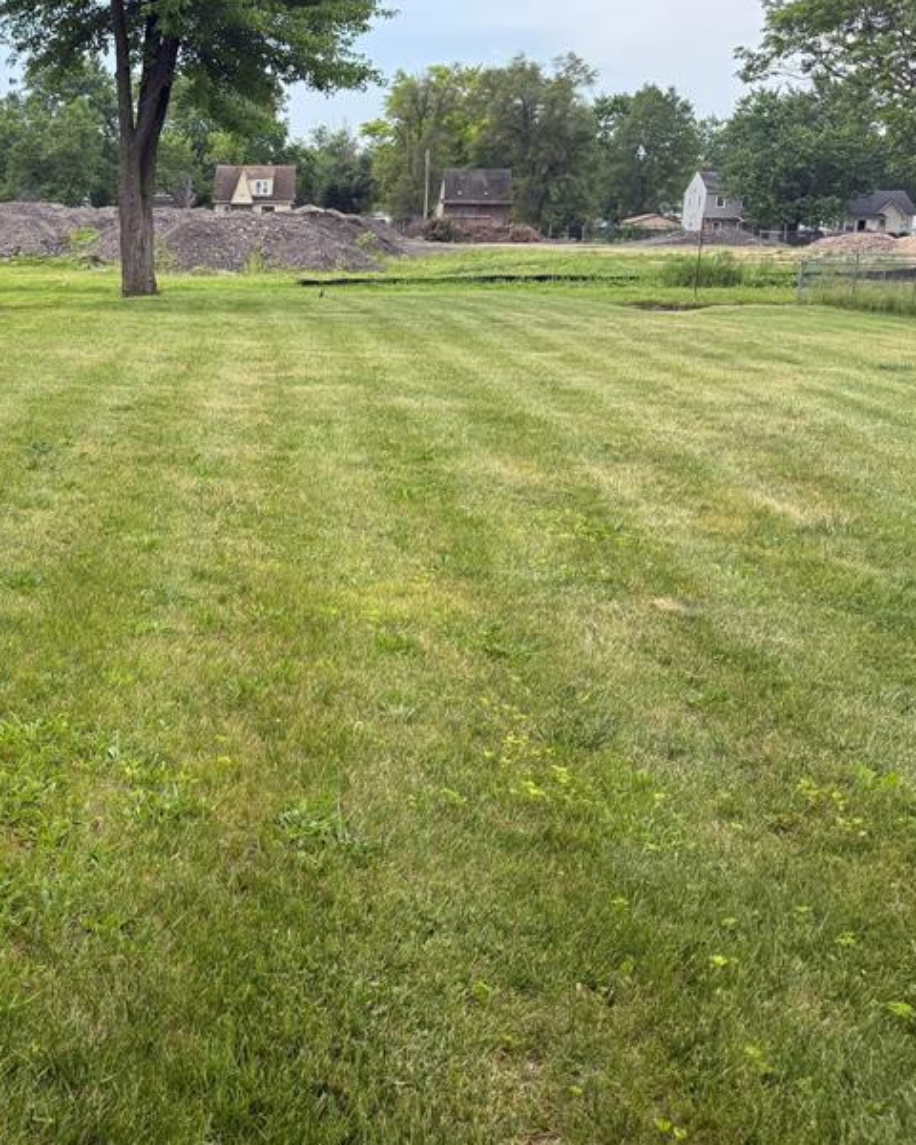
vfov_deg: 45.6
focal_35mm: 40
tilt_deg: -9.7
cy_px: 485
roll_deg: -1.6
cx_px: -19
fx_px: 1356
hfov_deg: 33.8
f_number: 1.78
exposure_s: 1/1211
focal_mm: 6.76
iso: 100
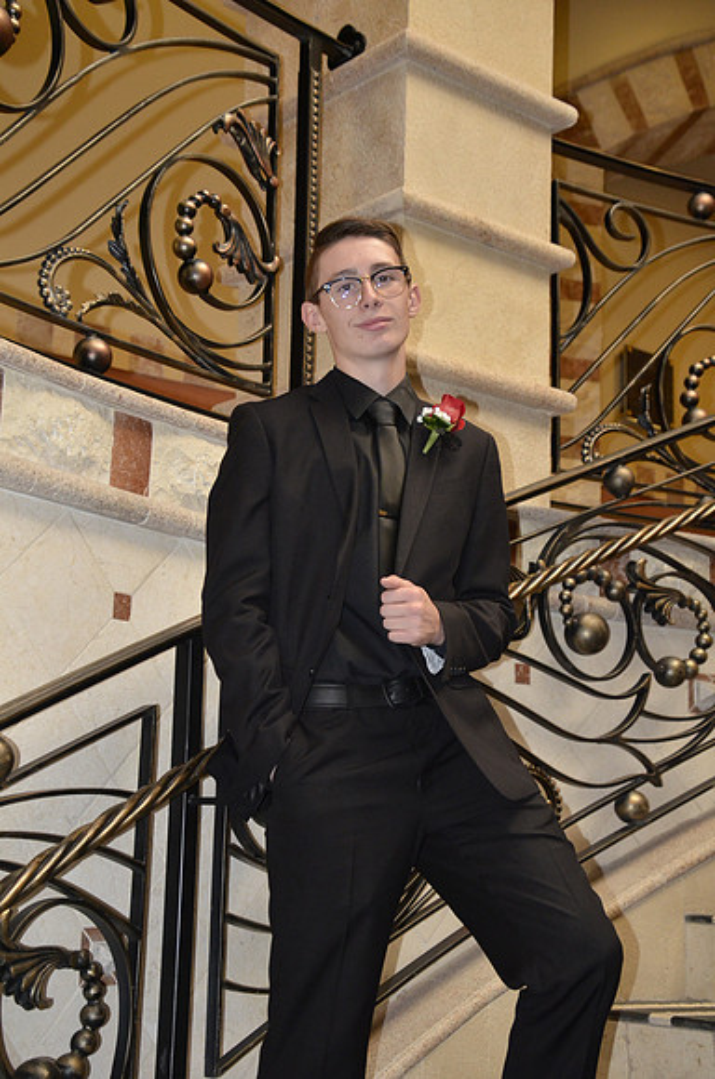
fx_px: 1571
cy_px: 540
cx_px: 358
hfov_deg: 25.6
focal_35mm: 52
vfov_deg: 37.9
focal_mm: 35
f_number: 4
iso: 1600
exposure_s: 1/60
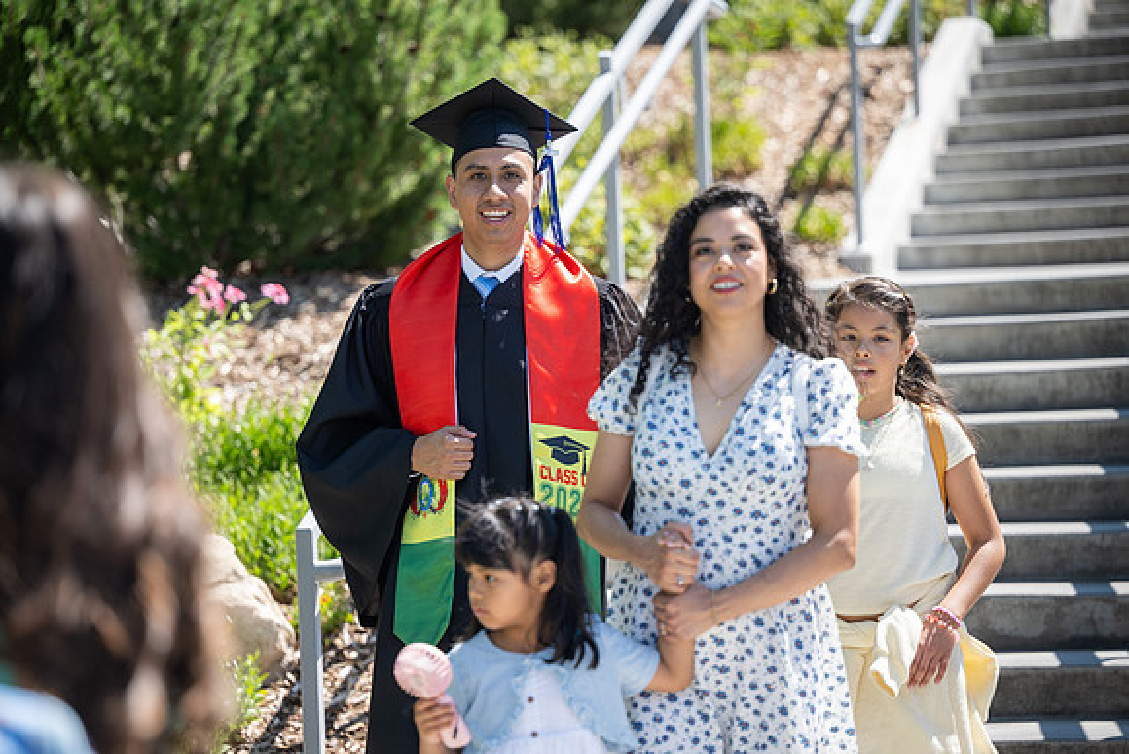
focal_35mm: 135
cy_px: 377
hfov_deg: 15.2
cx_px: 564
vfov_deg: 10.2
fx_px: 4235
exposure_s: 1/800
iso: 100
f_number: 2.8
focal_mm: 135
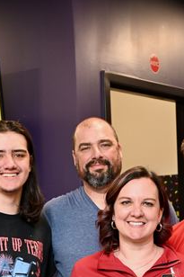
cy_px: 287
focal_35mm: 91
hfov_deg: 15.0
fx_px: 698
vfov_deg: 21.5
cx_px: 100
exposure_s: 1/30
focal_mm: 35
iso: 450
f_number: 4.8
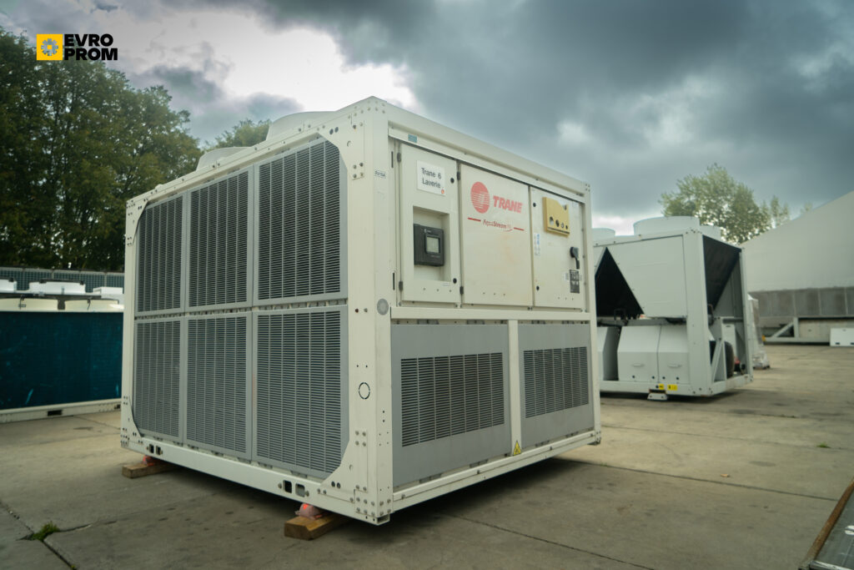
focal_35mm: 24
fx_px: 569
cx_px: 427
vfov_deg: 53.1
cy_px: 285
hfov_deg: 73.7
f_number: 4
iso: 125
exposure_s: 1/200
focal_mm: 24
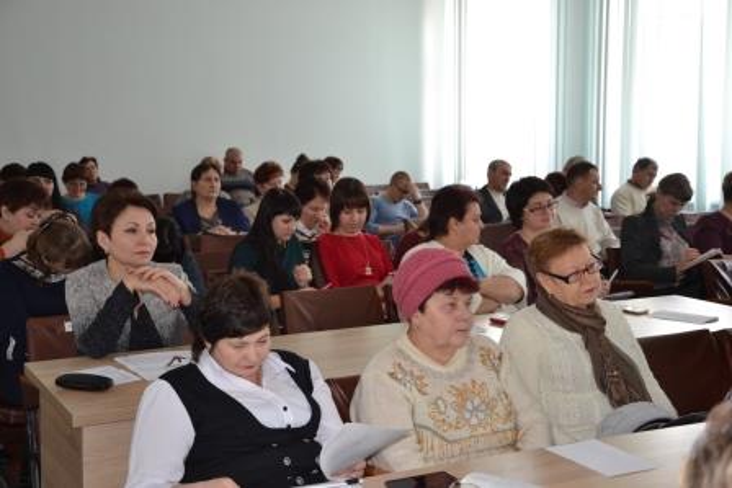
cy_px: 244
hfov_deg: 38.9
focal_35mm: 51
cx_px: 366
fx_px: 1037
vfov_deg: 26.5
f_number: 4.2
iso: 450
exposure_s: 1/60
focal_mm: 34
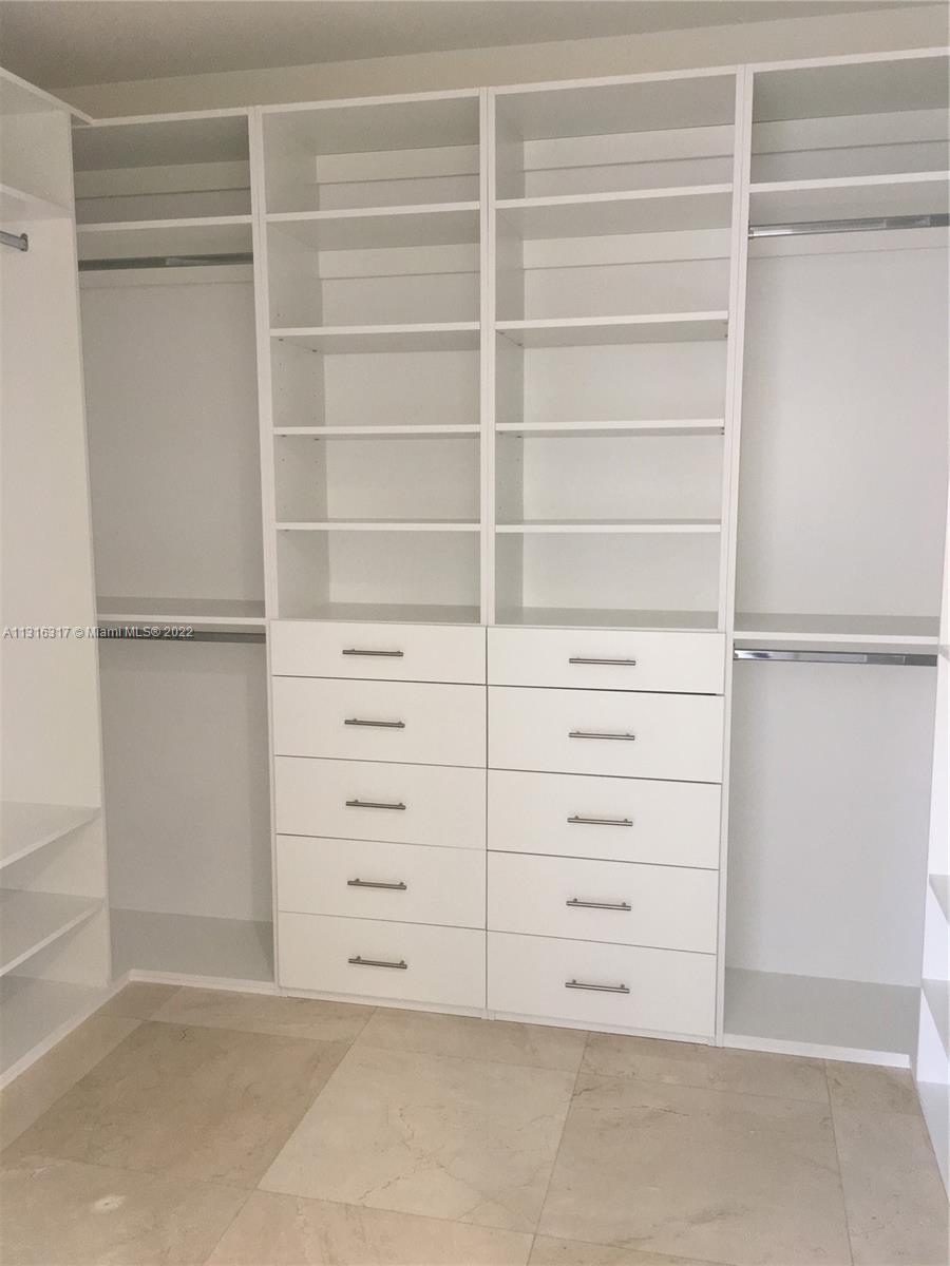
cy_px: 633
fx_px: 1061
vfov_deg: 61.7
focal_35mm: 29
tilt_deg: -6.3
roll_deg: +0.2
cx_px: 475
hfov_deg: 48.2
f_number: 2.2
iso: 64
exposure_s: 1/30
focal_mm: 4.15
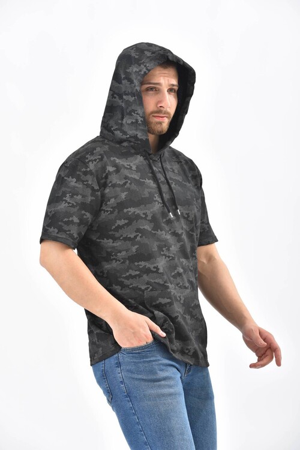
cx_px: 150
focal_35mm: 112
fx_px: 1400
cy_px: 225
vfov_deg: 18.3
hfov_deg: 12.2
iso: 100
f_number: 7.1
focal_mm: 112
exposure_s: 1/160
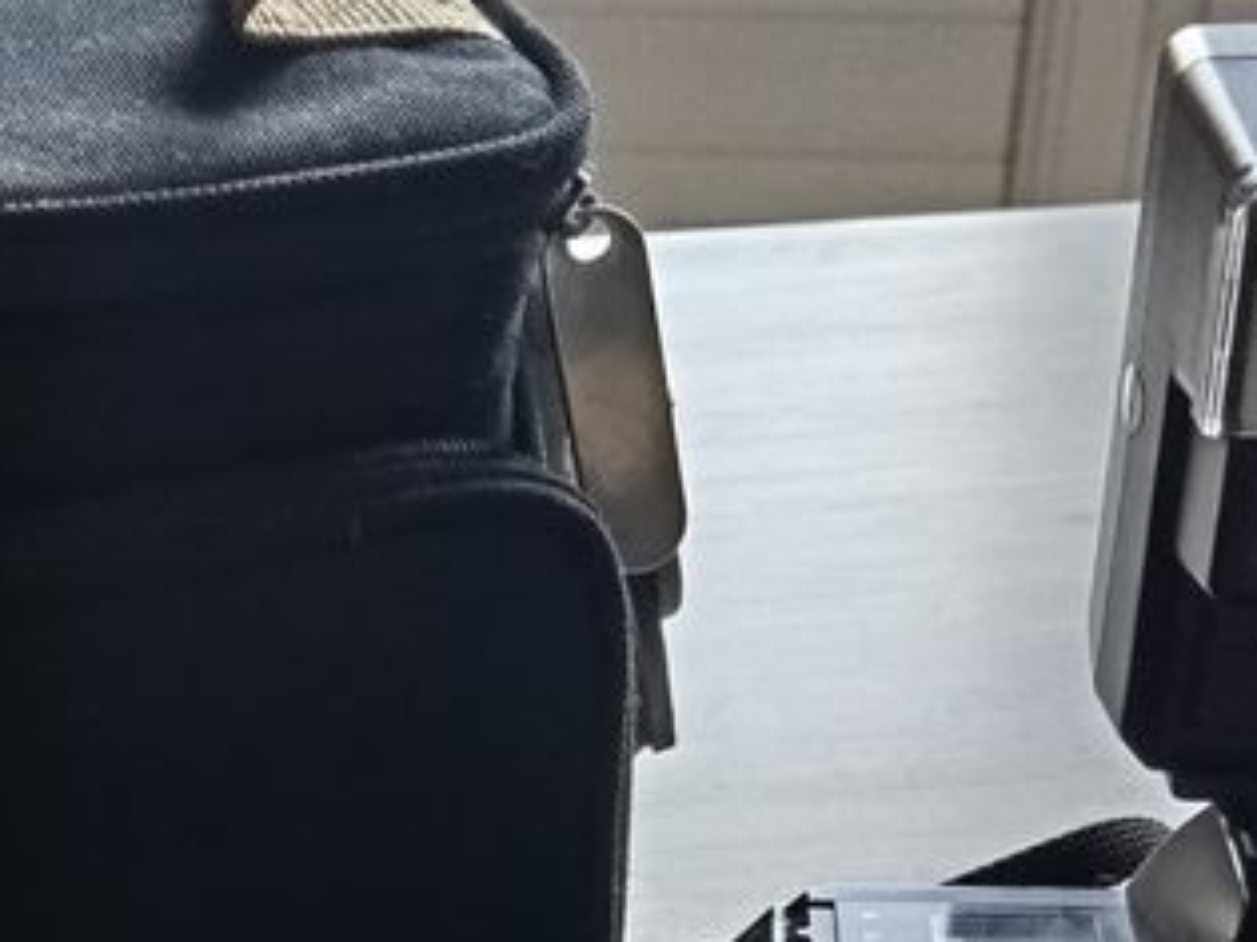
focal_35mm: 89
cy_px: 1176
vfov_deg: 15.9
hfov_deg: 21.4
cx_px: 84
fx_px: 3231
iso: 1054
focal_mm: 4.22
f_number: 1.8
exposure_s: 1/33.3
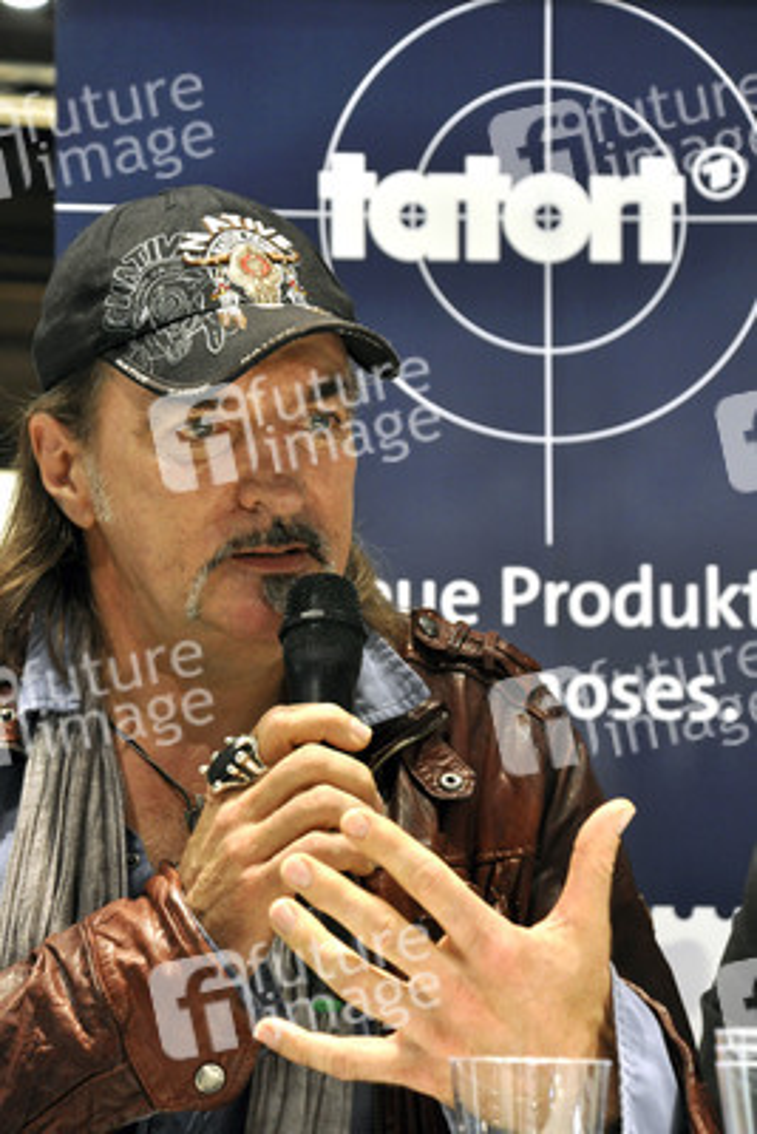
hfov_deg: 12.2
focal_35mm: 112
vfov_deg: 18.2
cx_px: 378
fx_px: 3545
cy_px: 567
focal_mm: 75
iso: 1000
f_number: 5.3
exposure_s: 1/60
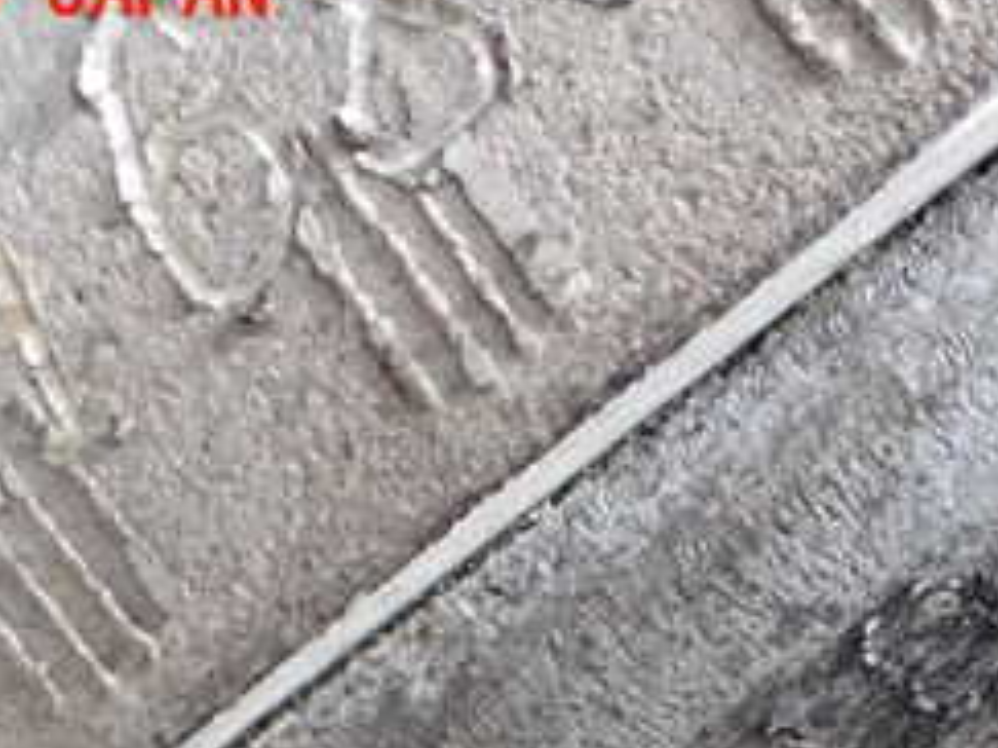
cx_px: 756
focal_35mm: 74
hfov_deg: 26.0
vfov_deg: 18.9
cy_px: 863
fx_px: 2132
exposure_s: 1/50
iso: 800
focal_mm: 5.4
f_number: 2.3
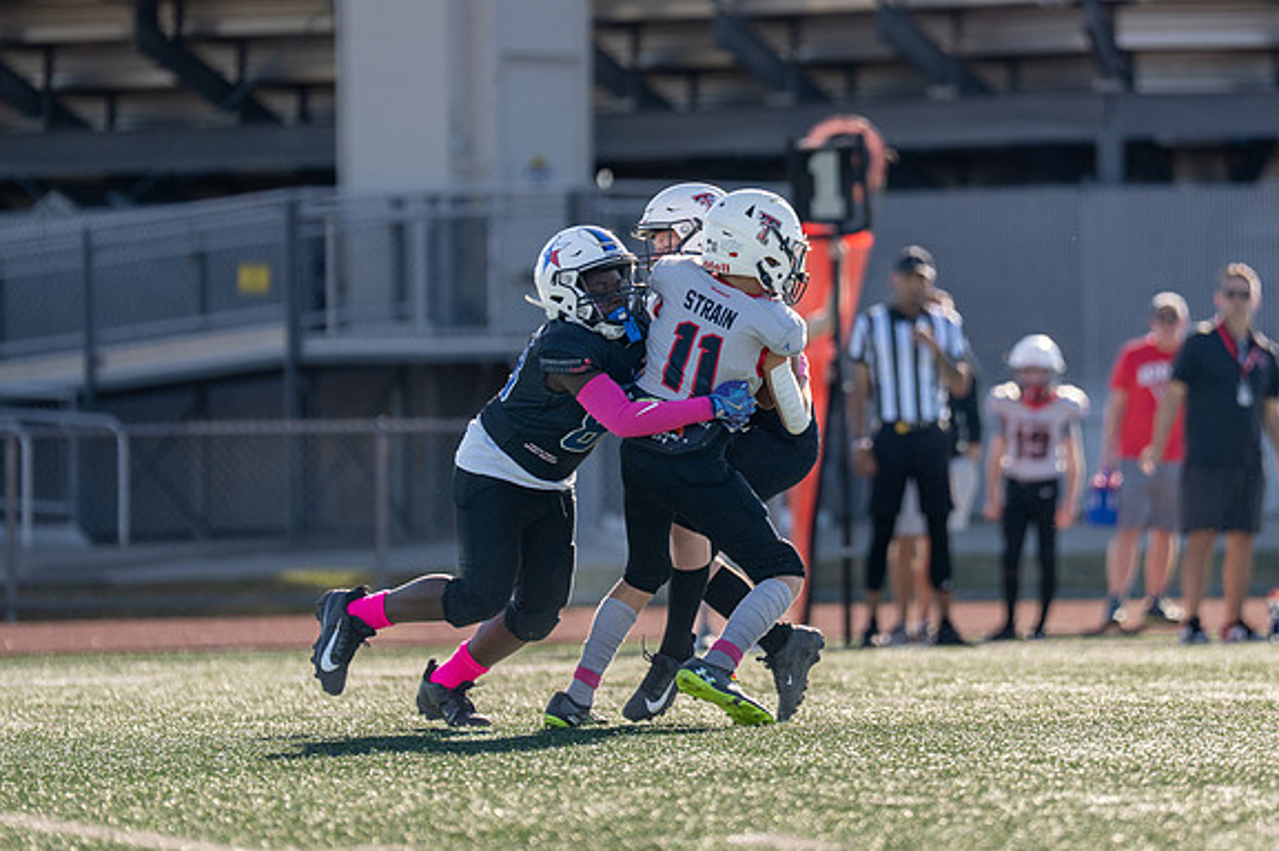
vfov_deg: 4.3
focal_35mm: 316
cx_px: 819
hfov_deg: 6.5
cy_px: 359
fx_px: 11220
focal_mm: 200
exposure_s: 1/2500
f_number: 2.8
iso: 160
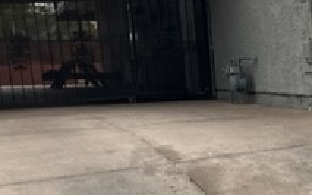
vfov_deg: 15.6
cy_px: 160
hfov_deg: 22.1
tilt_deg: -9.3
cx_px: 417
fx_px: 706
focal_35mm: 83
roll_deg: +0.8
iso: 50
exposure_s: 1/589
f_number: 1.6
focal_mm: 5.1
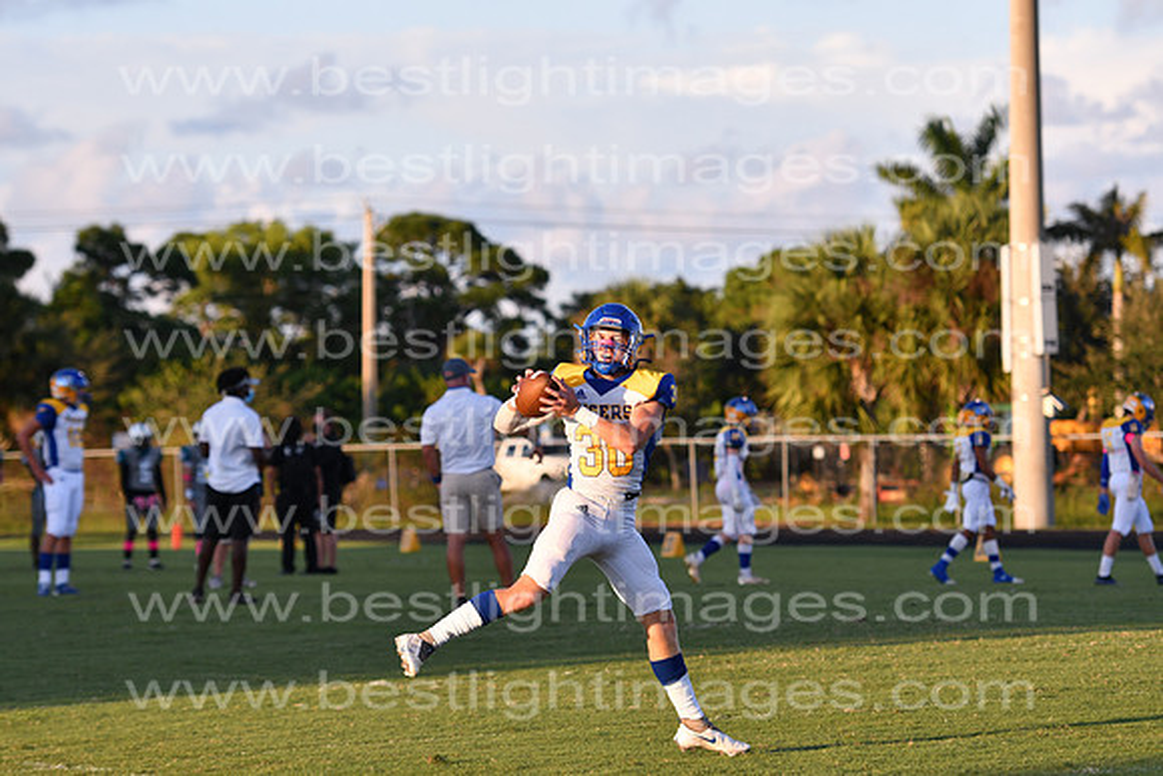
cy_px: 388
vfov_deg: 7.6
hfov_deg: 11.4
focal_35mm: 180
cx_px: 582
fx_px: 5816
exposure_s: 1/2000
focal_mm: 120
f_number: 4
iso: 400
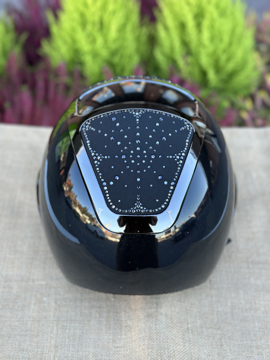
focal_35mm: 48
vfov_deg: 39.7
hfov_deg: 30.3
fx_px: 499
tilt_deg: -46.7
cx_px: 135
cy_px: 180
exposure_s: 1/171
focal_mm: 6.86
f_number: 1.78
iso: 100
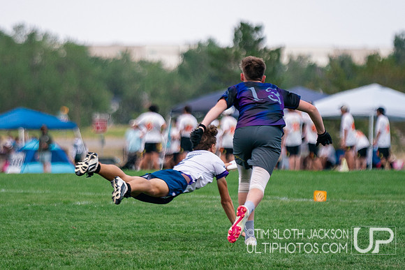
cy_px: 125
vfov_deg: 3.1
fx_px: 4960
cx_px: 155
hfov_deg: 4.7
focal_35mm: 441
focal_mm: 200
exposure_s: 1/3200
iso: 320
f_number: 2.8
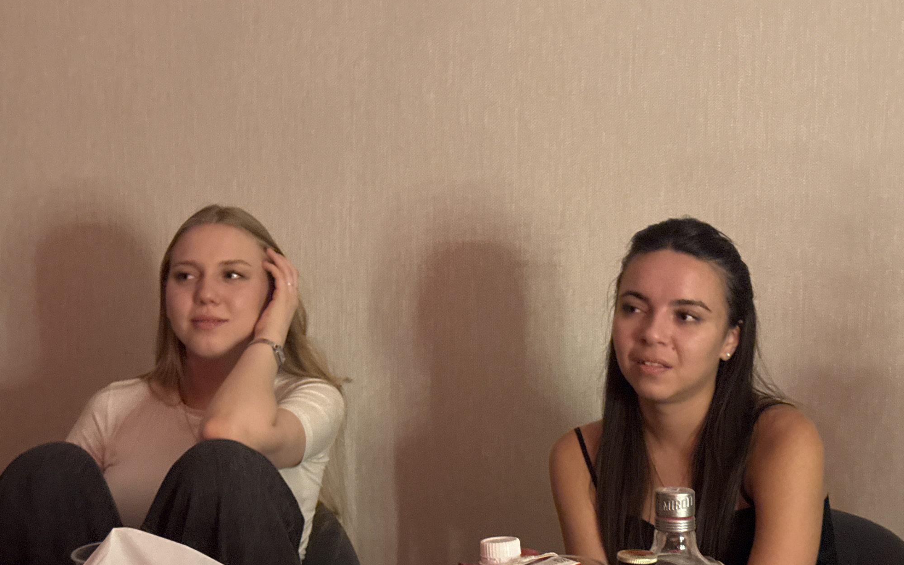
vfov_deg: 25.3
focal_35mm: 51
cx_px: 453
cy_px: 314
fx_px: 1257
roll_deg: -0.1
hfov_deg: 39.6
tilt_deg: -4.1
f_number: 1.78
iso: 800
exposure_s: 1/18
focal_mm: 6.76
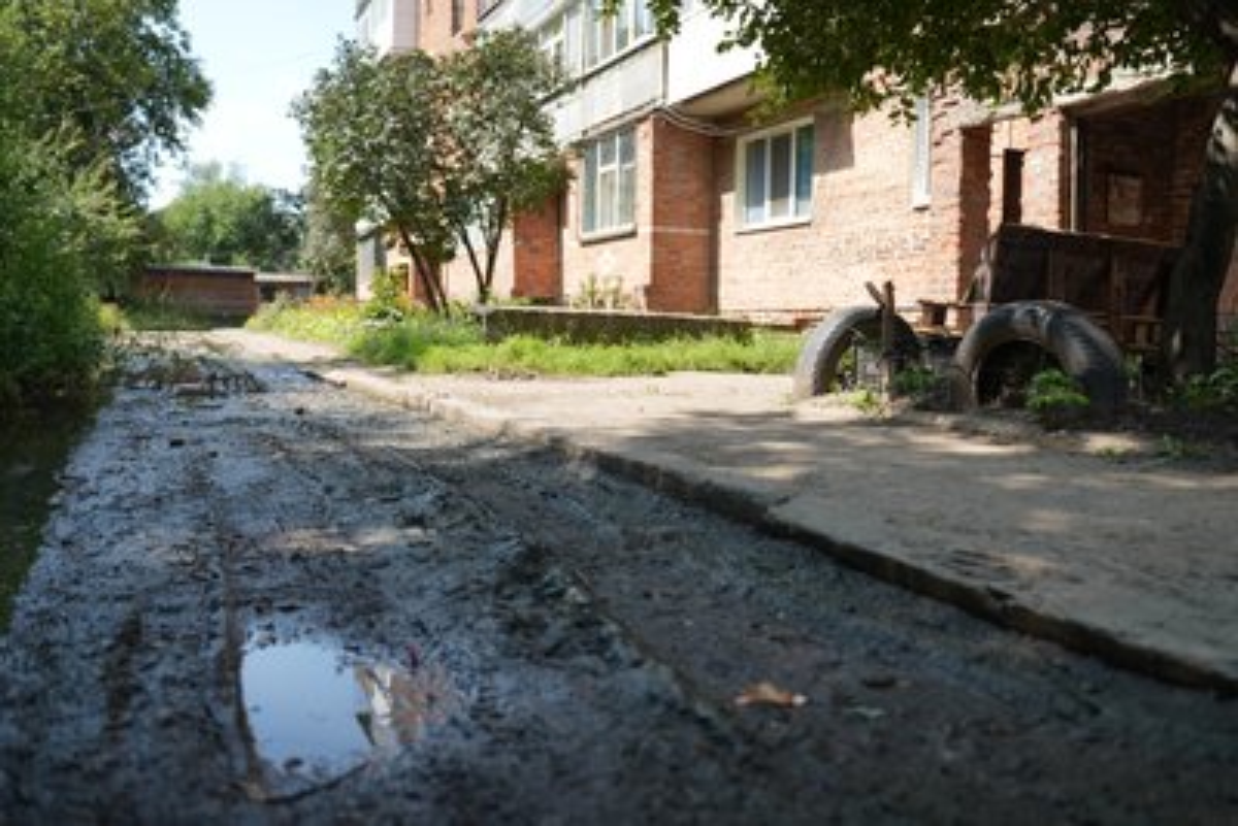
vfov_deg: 46.4
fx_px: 963
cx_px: 619
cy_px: 413
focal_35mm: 28
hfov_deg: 65.5
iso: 320
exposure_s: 1/100
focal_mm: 28
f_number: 2.8
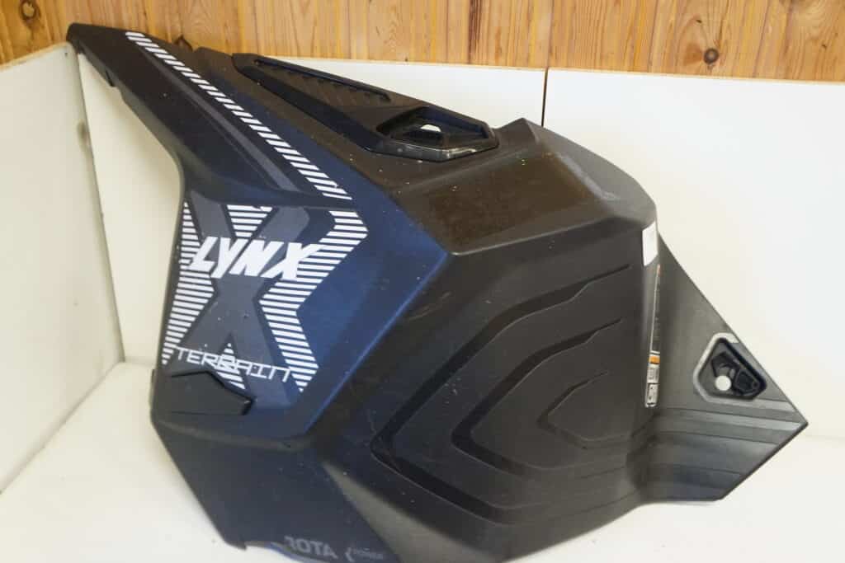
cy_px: 282
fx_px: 775
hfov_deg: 57.2
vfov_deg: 40.0
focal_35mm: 33
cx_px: 422
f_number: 5
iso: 3200
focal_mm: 22
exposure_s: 1/20
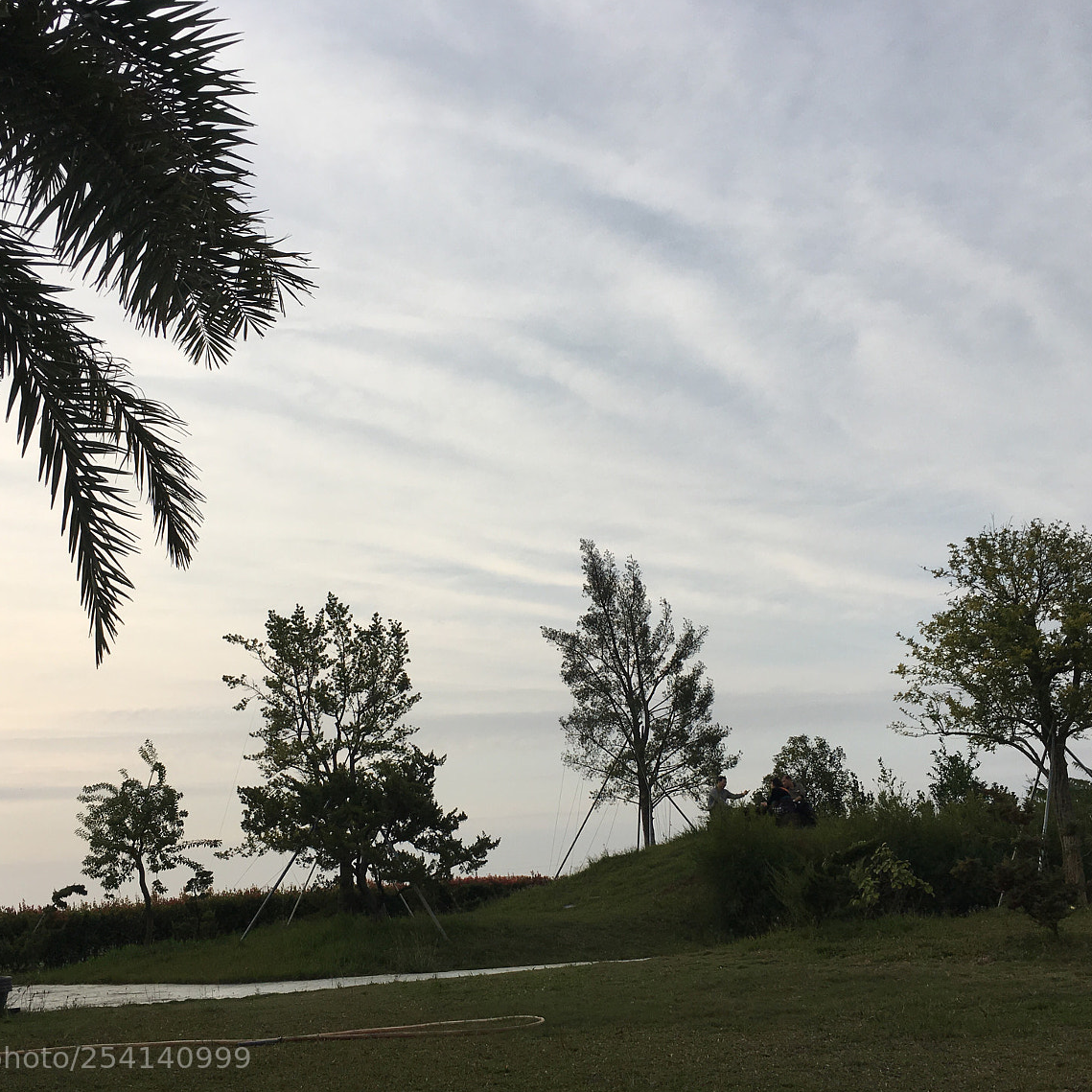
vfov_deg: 46.0
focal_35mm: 36
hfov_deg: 46.0
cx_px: 516
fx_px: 1285
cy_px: 558
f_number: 2.2
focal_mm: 4.15
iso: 25
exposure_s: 1/974
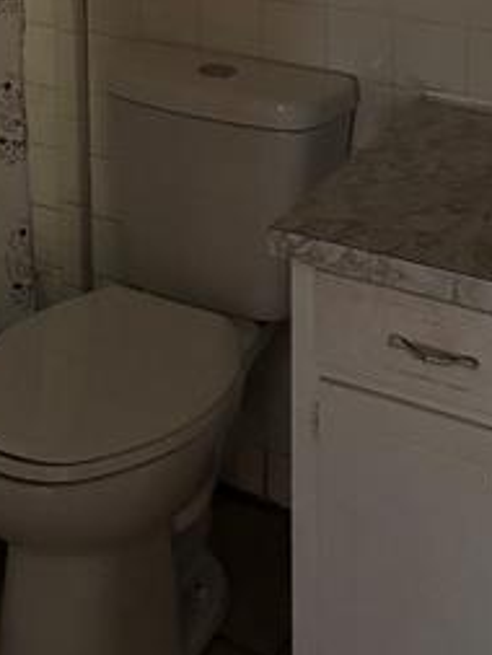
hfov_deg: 18.4
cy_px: -210
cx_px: 47
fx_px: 1496
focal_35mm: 79
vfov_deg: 22.1
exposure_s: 1/30
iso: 800
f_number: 1.6
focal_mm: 5.96
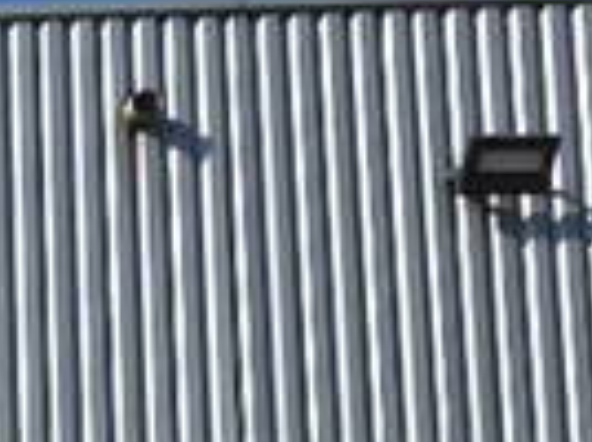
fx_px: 2219
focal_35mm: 130
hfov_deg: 11.8
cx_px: -903
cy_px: 972
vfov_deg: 10.2
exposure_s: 1/6704
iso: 80
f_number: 1.8
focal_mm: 5.4
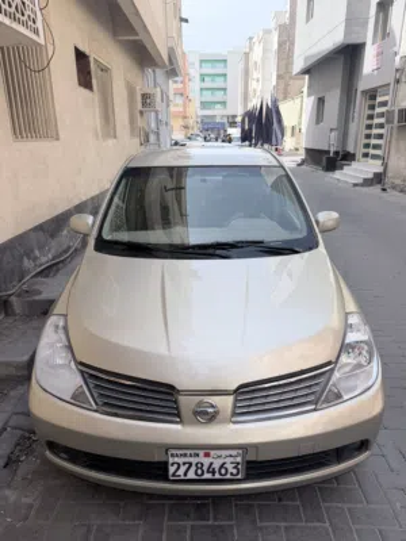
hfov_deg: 56.8
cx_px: 203
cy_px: 270
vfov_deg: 71.6
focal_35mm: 24
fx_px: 375
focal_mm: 6.76
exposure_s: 1/2445
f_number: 1.78
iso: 100
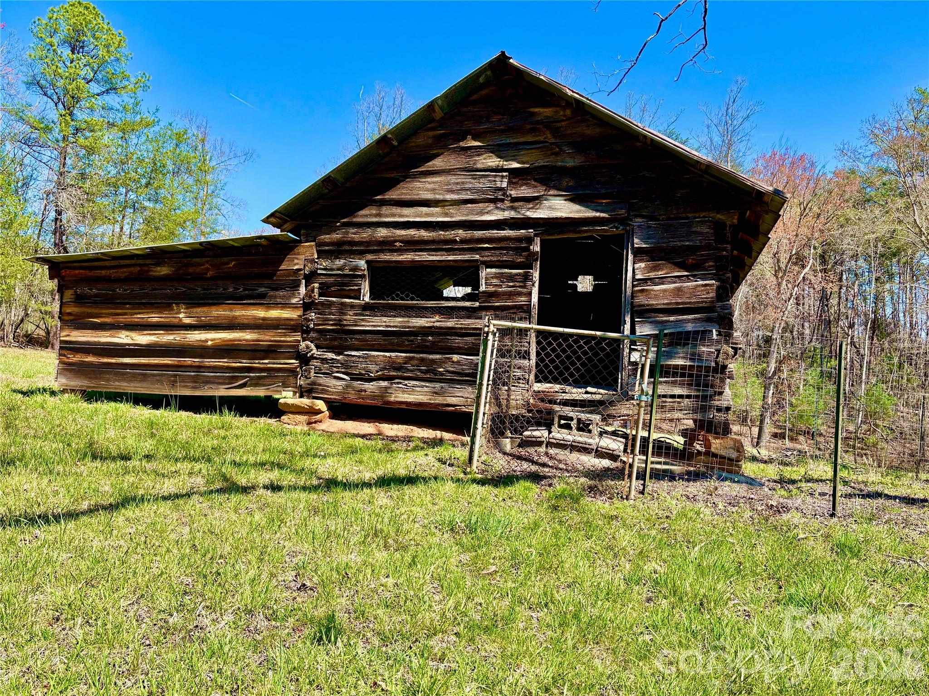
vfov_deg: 53.0
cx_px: 464
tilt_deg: +4.7
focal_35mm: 26
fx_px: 698
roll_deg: +0.1
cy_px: 348
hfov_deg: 67.3
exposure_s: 1/1337
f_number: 1.6
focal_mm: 5.96
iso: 50
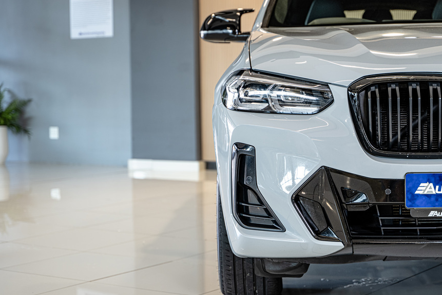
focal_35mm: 76
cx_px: 252
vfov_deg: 17.9
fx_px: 933
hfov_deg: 26.6
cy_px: 145
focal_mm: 64
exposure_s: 1/125
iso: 800
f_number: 3.2
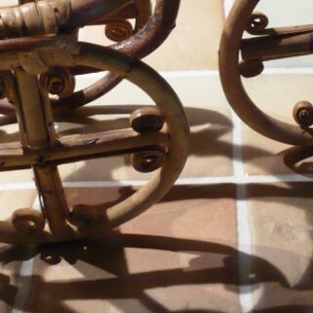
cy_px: -51
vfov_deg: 17.4
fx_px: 982
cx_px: 238
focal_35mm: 96
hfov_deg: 18.0
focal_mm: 5.8
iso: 200
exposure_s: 1/8
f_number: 2.8
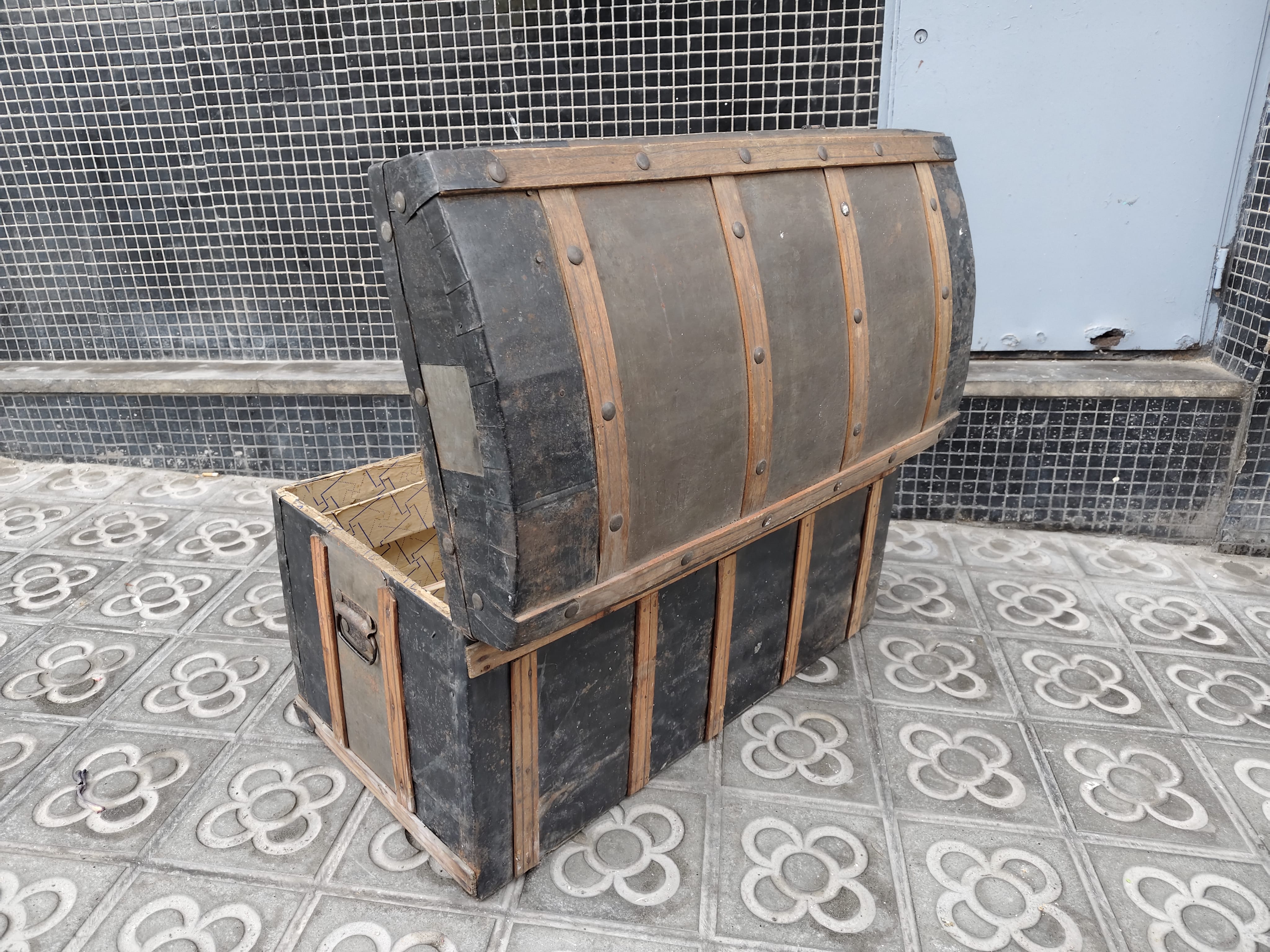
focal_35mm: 24
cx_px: 635
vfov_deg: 56.8
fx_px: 881
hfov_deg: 71.6
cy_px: 476
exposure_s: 1/120
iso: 334
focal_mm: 5.56
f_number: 1.88
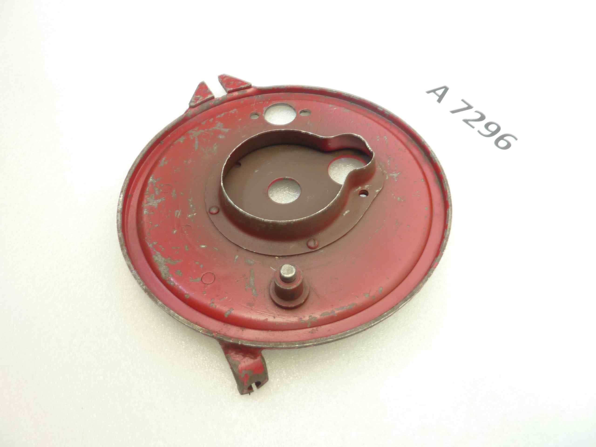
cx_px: 298
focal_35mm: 25
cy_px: 224
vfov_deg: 54.9
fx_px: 430
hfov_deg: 69.4
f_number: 3.3
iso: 80
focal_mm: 4.1
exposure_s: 1/10
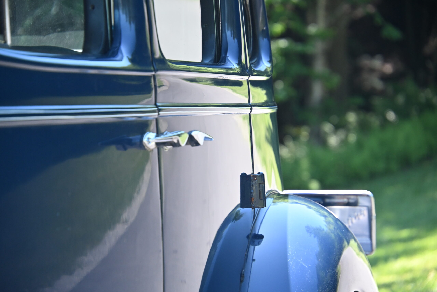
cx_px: 218
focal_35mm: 177
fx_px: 2149
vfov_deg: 7.8
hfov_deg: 11.6
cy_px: 146
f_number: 5.6
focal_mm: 118
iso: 900
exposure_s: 1/125
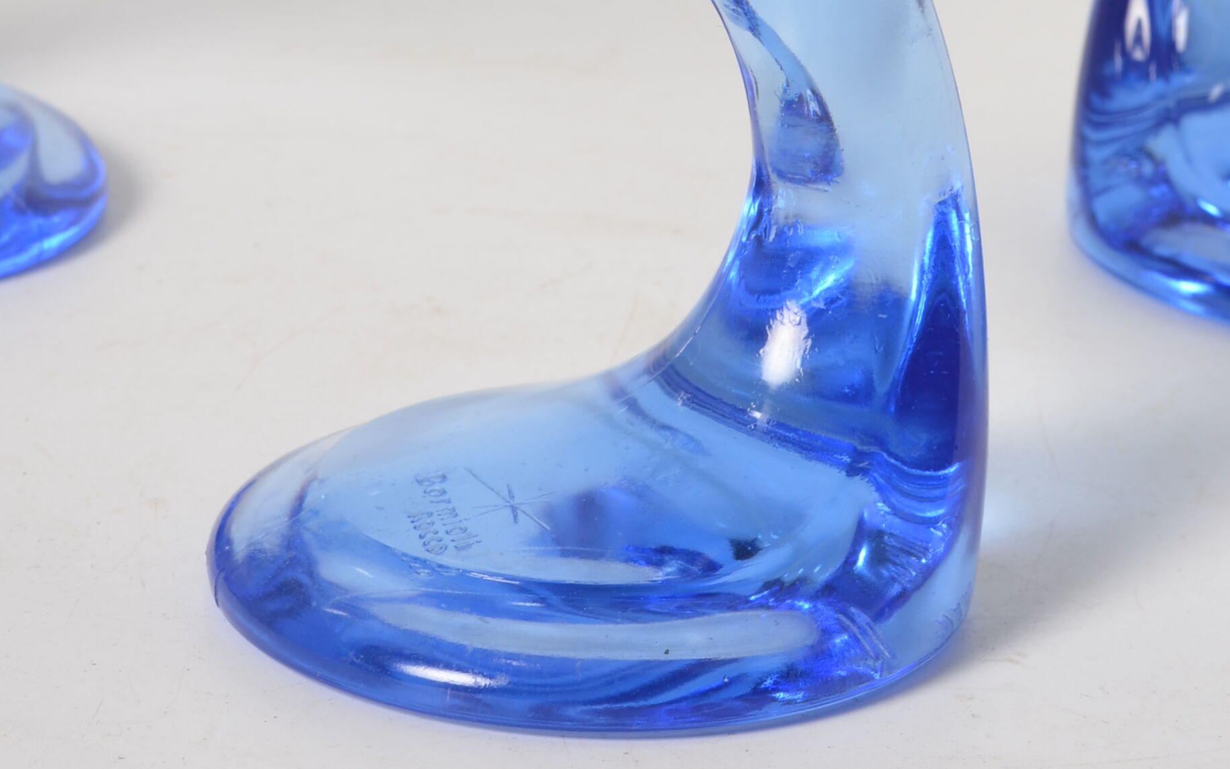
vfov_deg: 8.3
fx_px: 5196
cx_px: 675
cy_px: -255
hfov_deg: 13.5
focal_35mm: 155
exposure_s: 1/125
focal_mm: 50
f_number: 11
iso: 100
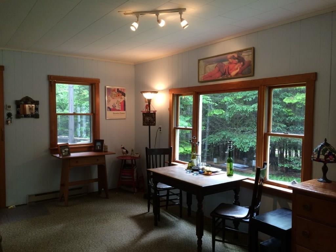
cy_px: 126
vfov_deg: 48.2
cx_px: 168
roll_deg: +0.5
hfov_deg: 61.7
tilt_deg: -3.7
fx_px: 281
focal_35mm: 29
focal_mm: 4.15
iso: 40
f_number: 2.2
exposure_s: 1/30
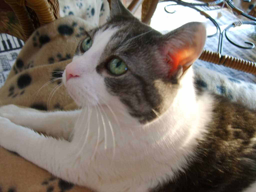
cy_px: 96
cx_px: 128
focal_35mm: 35
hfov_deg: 52.6
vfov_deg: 40.7
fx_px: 259
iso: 113
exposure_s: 1/30
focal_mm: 5.8
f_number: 2.8
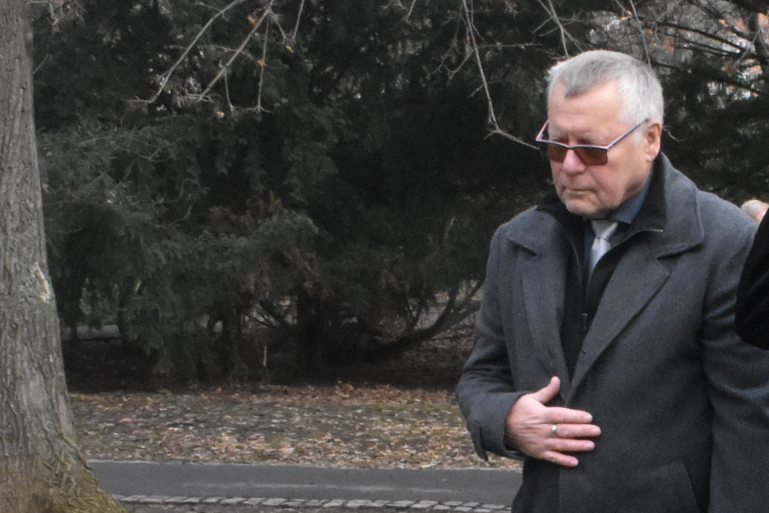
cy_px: 685
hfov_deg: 19.7
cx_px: 743
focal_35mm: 101
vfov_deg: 13.0
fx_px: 2157
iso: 3600
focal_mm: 18
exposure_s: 1/160
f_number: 22
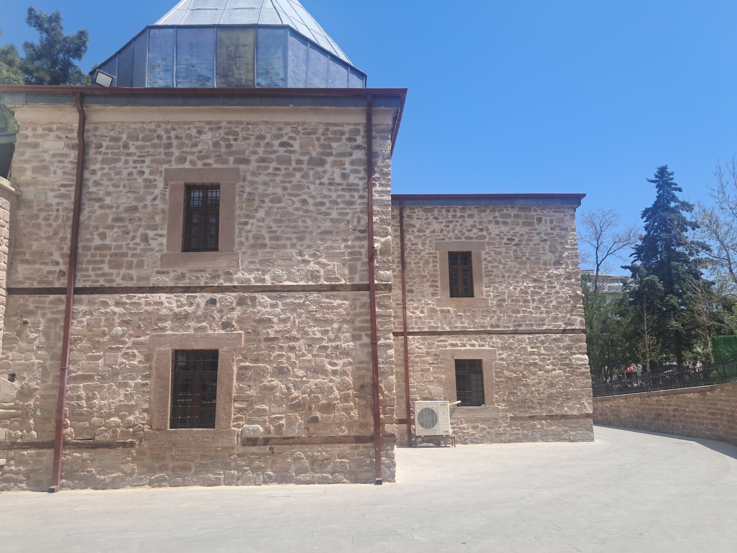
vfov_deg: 51.4
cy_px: 276
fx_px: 575
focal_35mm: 27
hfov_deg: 65.3
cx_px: 368
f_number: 1.8
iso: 50
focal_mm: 4
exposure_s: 1/450
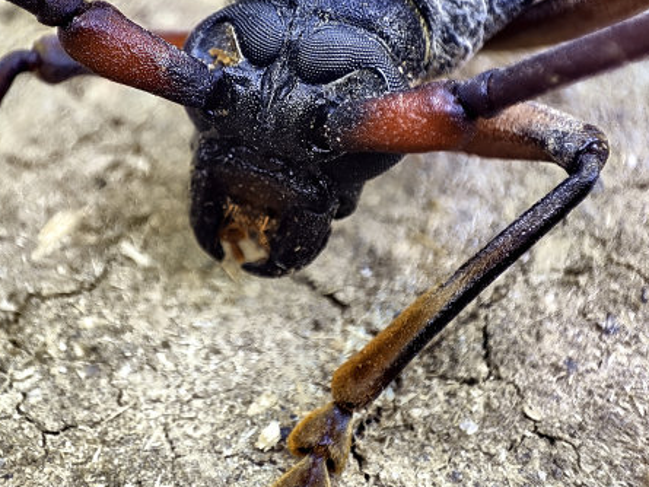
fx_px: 619
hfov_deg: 54.6
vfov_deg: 42.4
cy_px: 163
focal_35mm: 33
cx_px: 238
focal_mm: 4.1
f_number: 2.4
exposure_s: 1/33
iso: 53
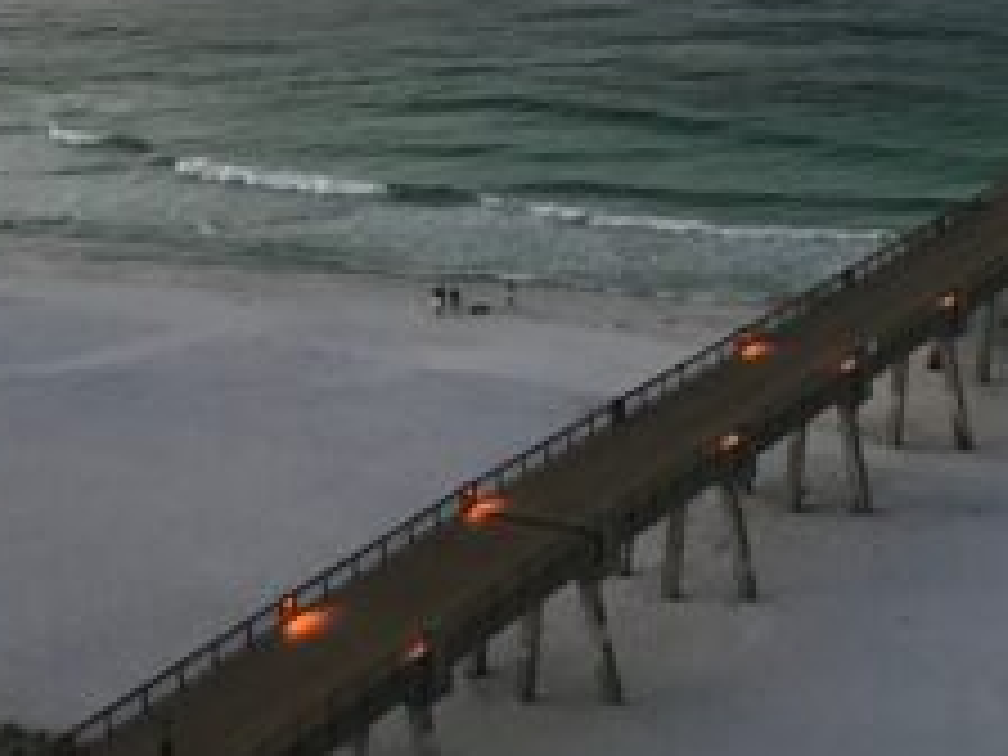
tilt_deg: -9.3
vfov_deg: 17.6
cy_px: -140
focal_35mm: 80
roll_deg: -0.2
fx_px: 2330
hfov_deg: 22.4
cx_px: 1233
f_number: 1.8
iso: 100
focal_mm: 3.99
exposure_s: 1/12
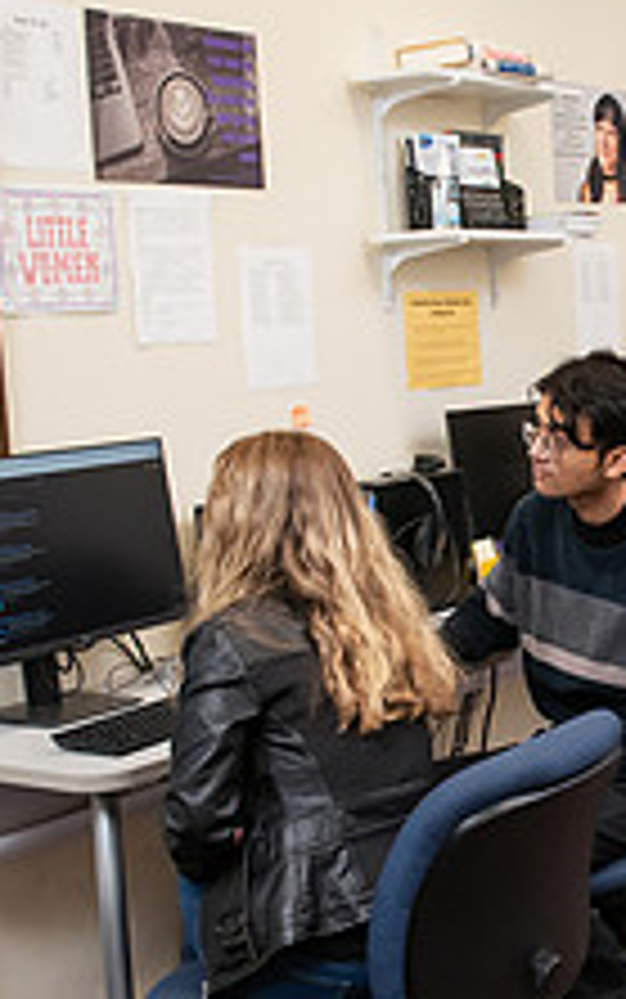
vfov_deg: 32.0
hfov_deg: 19.6
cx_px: 653
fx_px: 1745
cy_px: 520
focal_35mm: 64
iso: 1600
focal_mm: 24
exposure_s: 1/200
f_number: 5
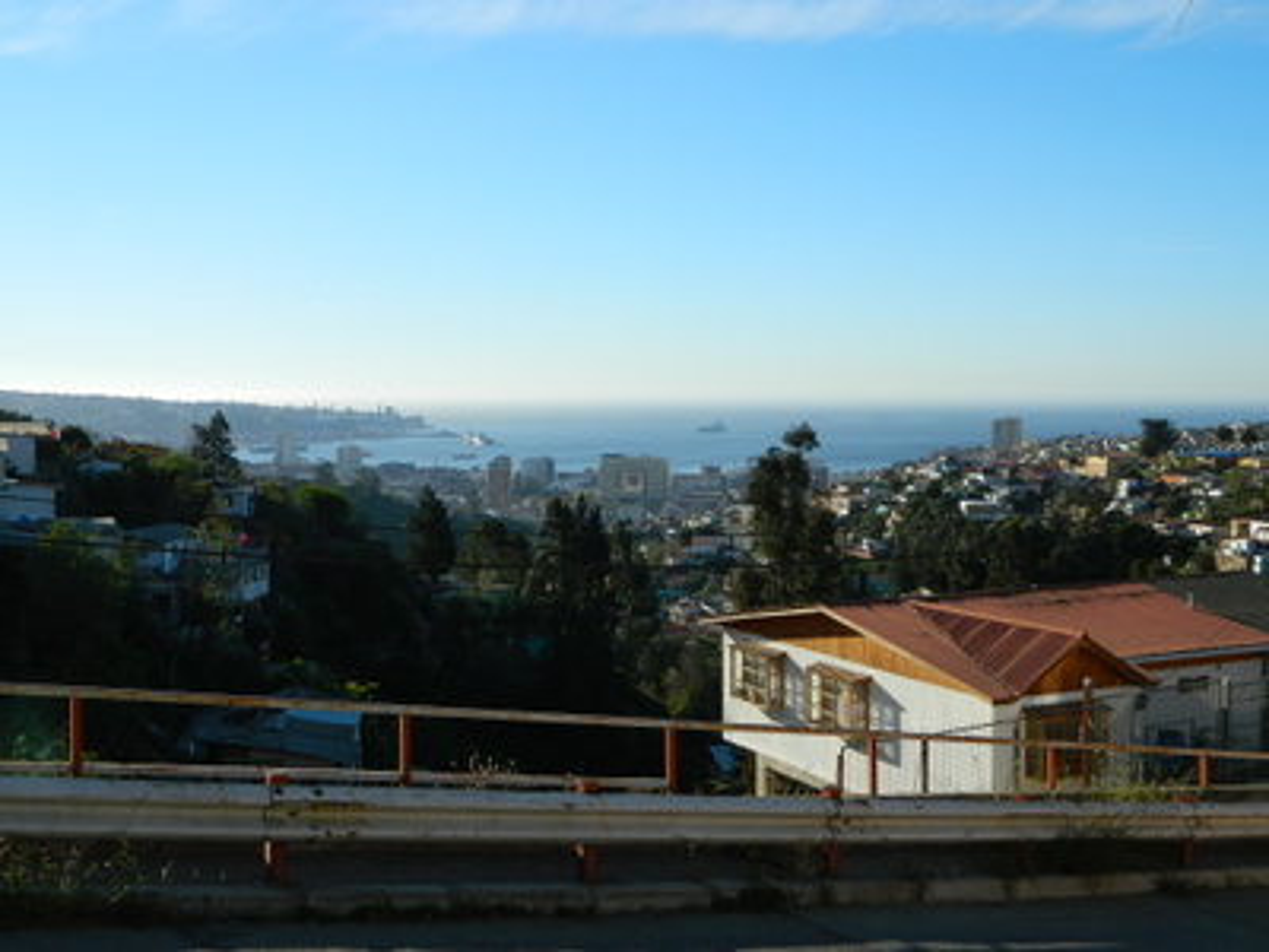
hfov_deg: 45.8
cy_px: 476
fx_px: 1503
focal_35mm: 41
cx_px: 634
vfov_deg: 35.1
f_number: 3.5
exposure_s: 1/800
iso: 80
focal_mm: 7.3
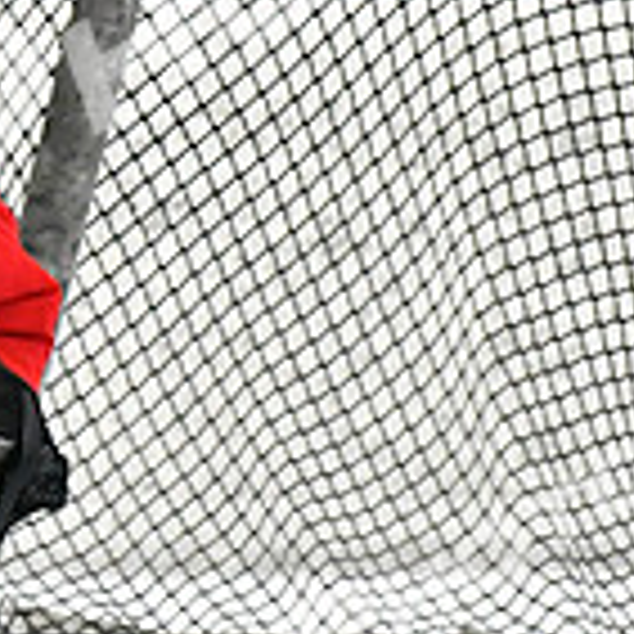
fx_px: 14111
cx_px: -382
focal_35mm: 681
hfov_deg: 2.6
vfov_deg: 2.6
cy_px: 313
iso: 6400
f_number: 2.8
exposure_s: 1/1600
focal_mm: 130
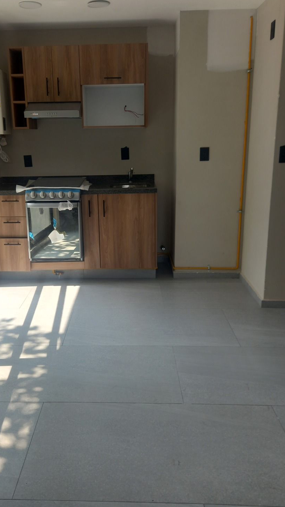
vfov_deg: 64.2
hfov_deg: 38.7
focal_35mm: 30
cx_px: 111
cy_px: 236
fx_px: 403
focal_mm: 4.6
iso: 32
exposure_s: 1/119
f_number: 2
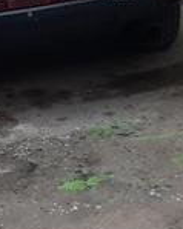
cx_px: 0
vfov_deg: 16.7
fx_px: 752
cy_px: -36
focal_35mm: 111
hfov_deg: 13.7
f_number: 1.7
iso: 40
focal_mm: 3.93
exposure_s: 1/124
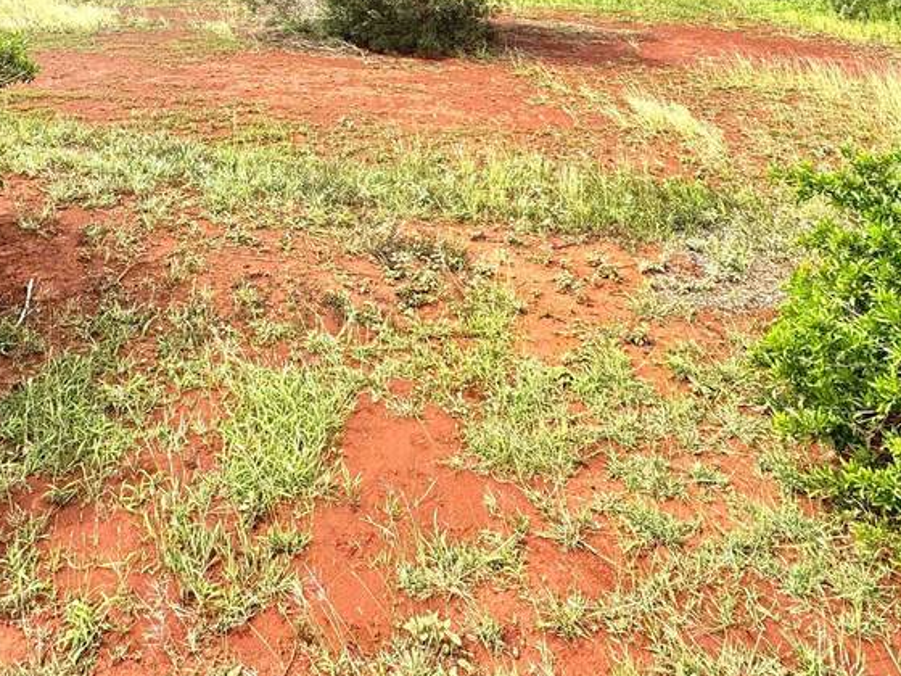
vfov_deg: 39.9
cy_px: 32
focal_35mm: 32
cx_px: 335
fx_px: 833
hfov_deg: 56.1
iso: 50
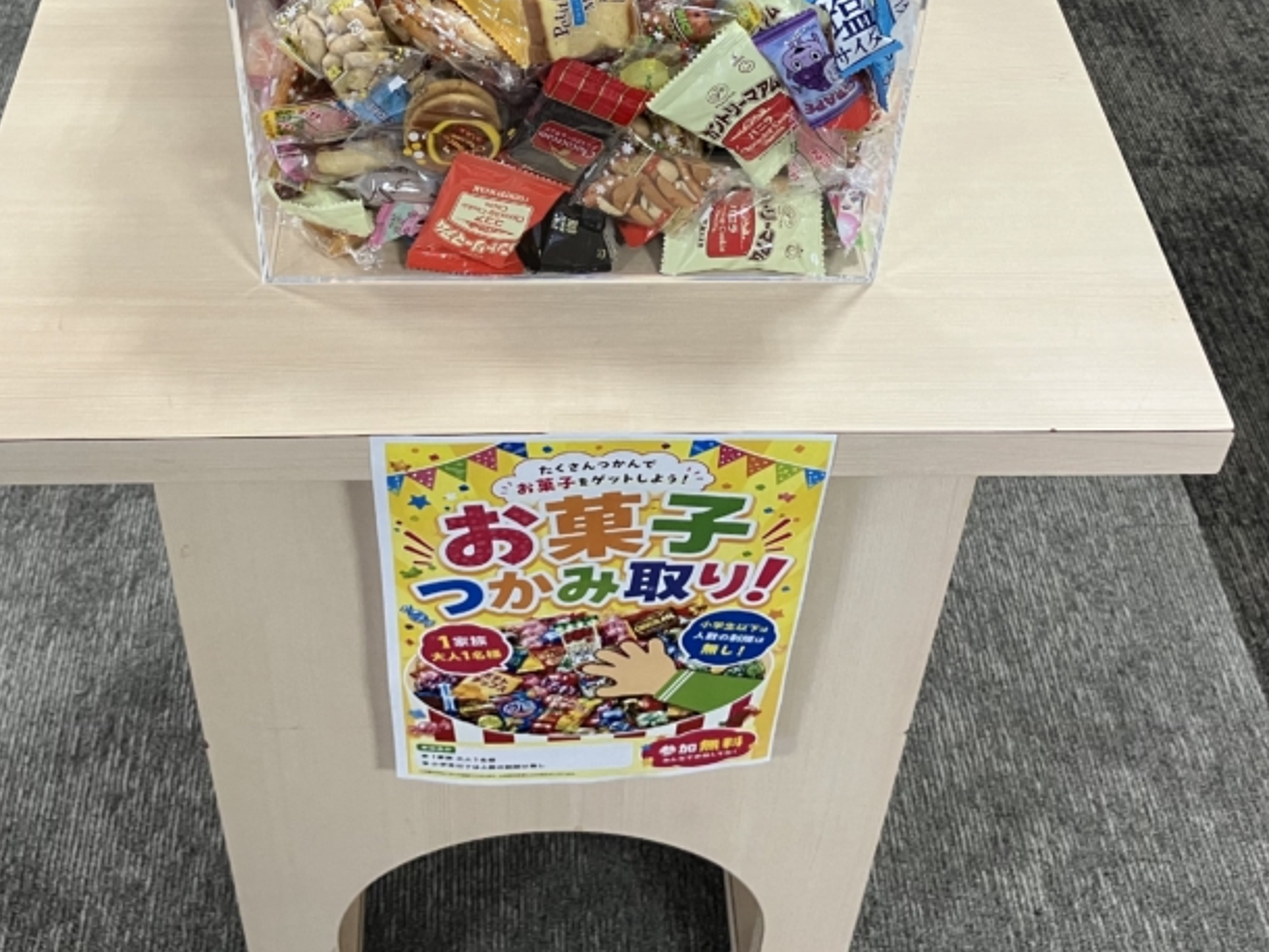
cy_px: 168
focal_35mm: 47
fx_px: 1724
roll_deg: -0.6
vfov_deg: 30.0
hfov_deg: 40.4
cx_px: 578
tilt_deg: -39.7
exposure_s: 1/60
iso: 80
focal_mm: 3.99
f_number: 1.8
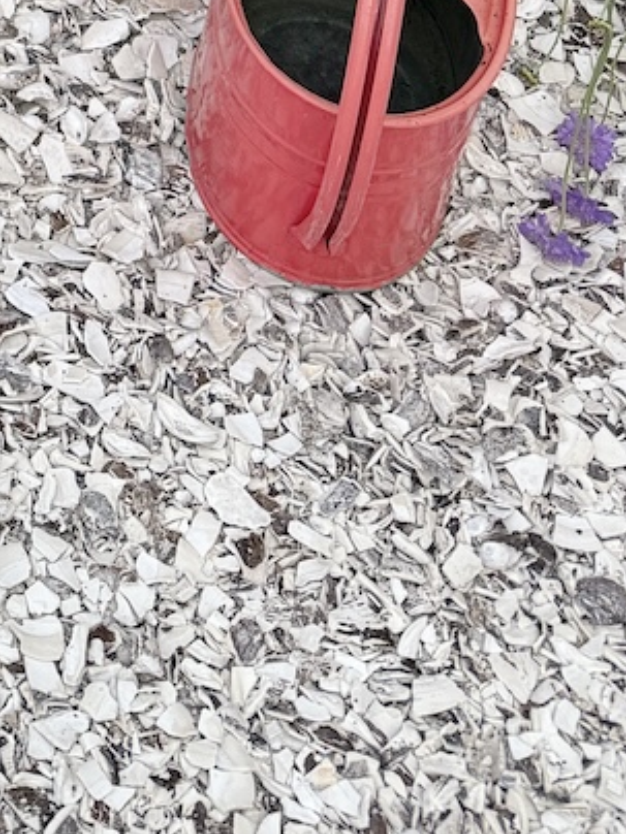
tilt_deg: -31.7
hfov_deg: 13.8
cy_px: -747
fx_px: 2291
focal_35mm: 95
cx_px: -529
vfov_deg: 16.6
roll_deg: +3.1
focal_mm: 6.76
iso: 80
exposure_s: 1/2232
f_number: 1.78
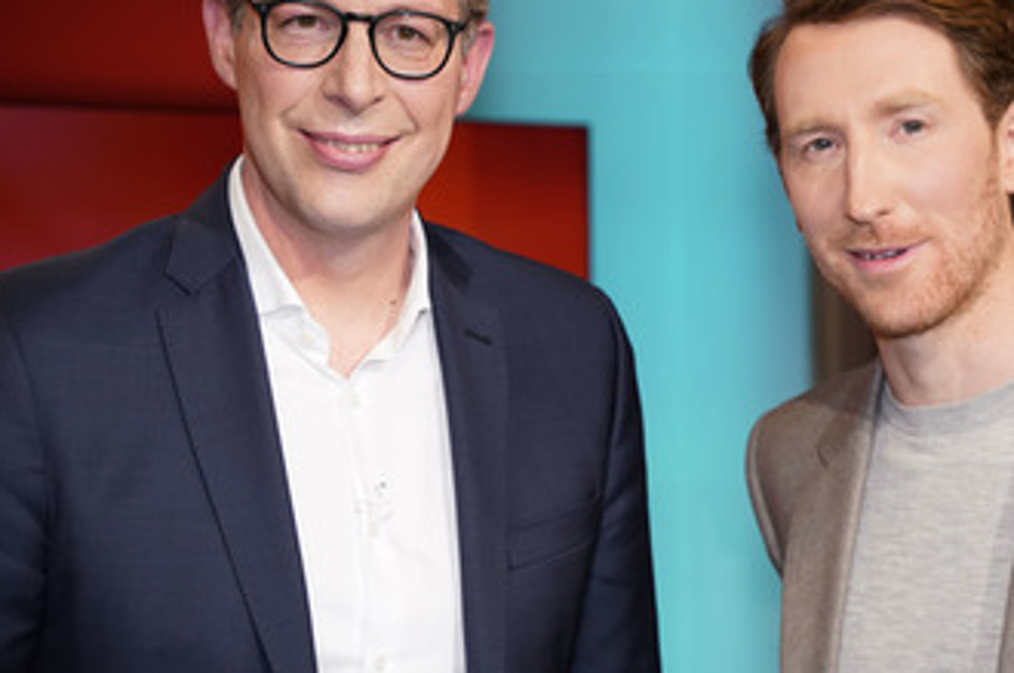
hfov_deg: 19.6
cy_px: 218
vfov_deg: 13.1
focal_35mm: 104
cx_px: 625
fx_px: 2925
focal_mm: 76
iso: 1600
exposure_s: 1/125
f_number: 5
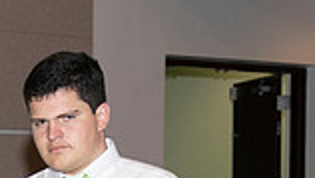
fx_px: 1462
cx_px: -78
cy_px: 400
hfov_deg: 12.0
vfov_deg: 6.6
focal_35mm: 175
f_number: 5.6
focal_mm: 35
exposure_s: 1/200
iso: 1250
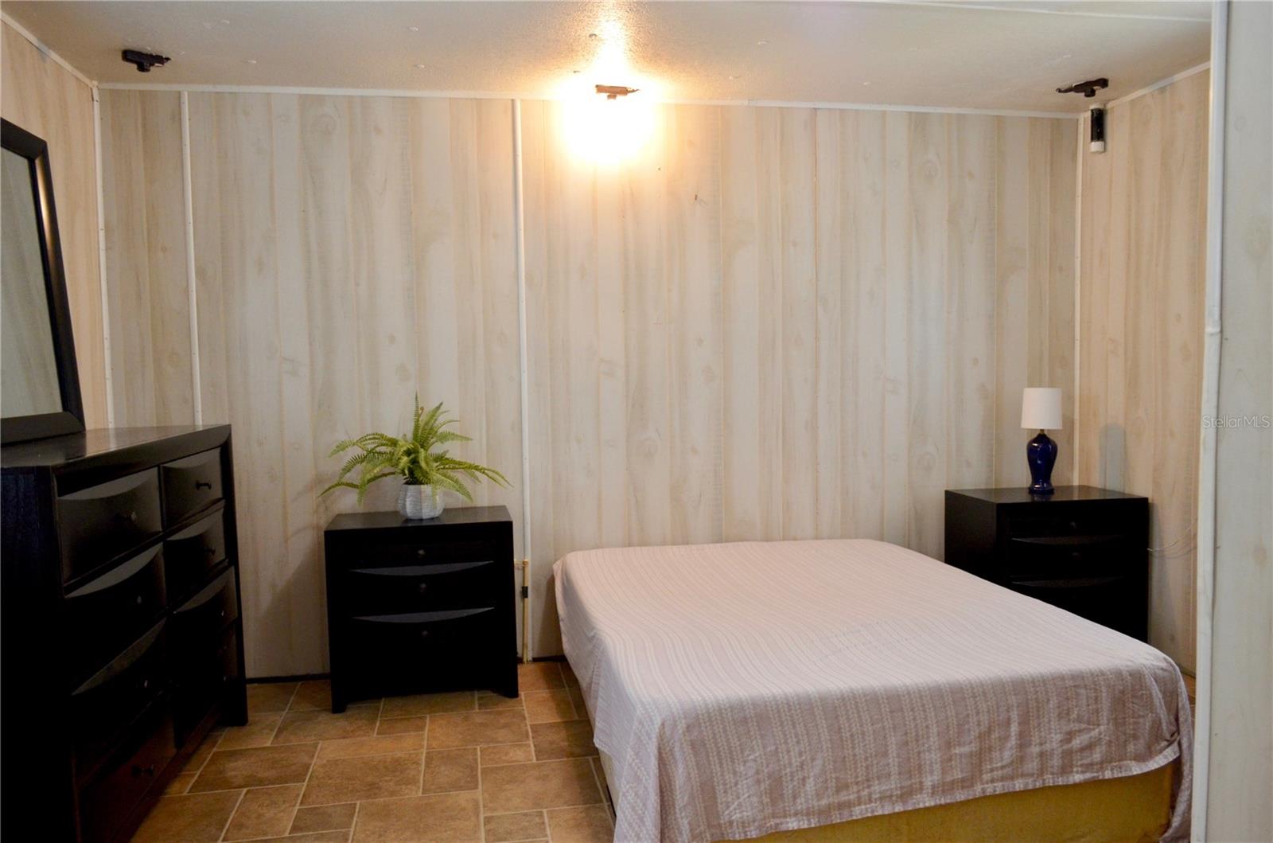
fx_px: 953
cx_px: 636
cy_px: 422
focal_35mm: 27
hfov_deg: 67.5
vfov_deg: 47.7
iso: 1100
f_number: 3.5
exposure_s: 1/30
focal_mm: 18
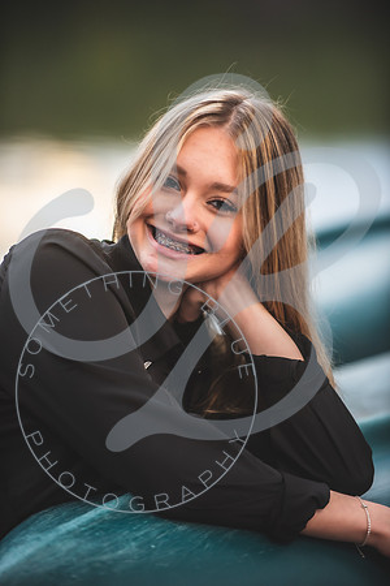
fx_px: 3250
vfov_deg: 10.3
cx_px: 195
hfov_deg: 6.9
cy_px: 293
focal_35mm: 200
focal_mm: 200
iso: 400
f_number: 2.8
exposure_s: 1/400
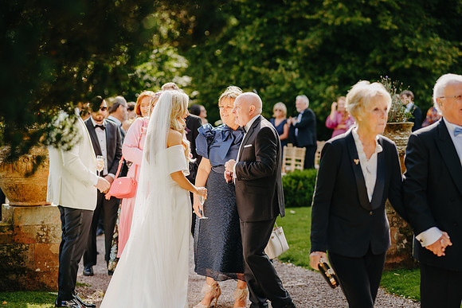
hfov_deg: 23.9
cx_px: 231
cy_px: 154
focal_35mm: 85
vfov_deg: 16.1
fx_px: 1091
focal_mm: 85
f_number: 2.2
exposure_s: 1/500
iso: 100
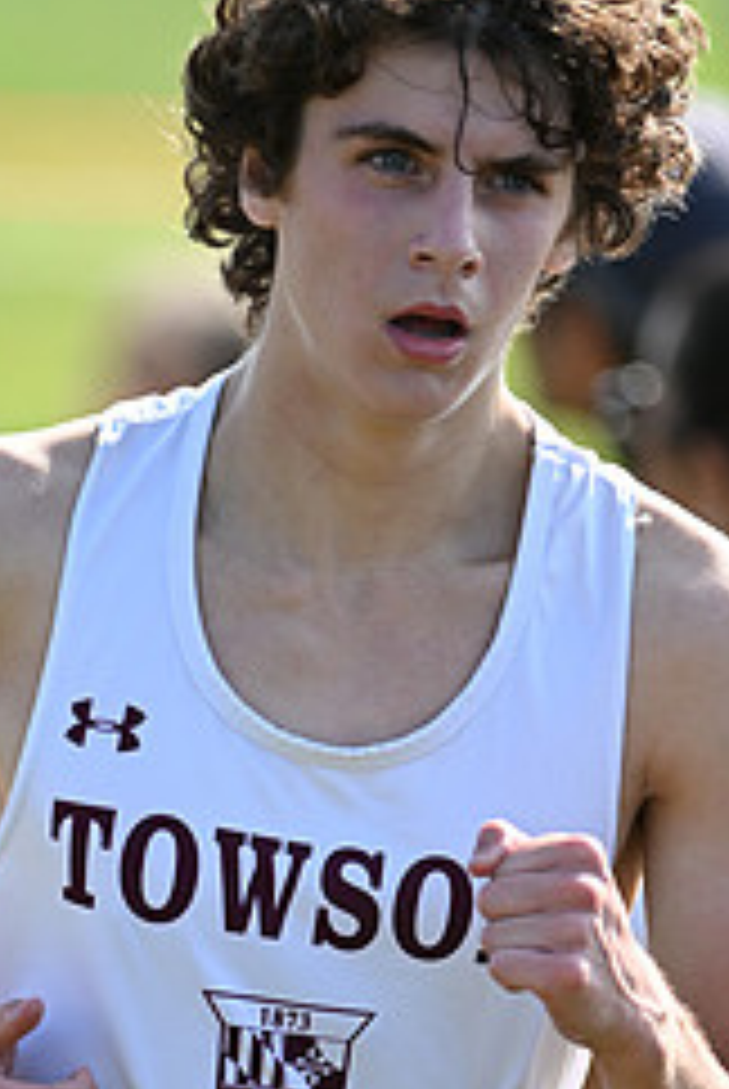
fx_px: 21745
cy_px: 922
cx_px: 128
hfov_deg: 1.9
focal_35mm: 718
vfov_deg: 2.9
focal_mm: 300
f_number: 2.8
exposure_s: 1/1600
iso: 250
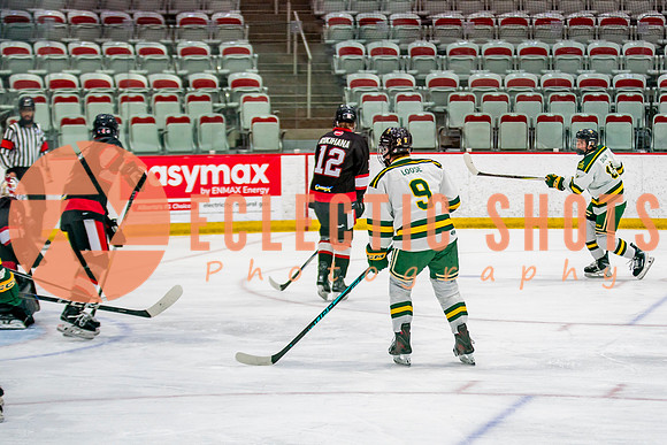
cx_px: 492
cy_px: 234
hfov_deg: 18.1
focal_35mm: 112
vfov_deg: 12.2
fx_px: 2084
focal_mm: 75
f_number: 2.8
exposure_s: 1/640
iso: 640
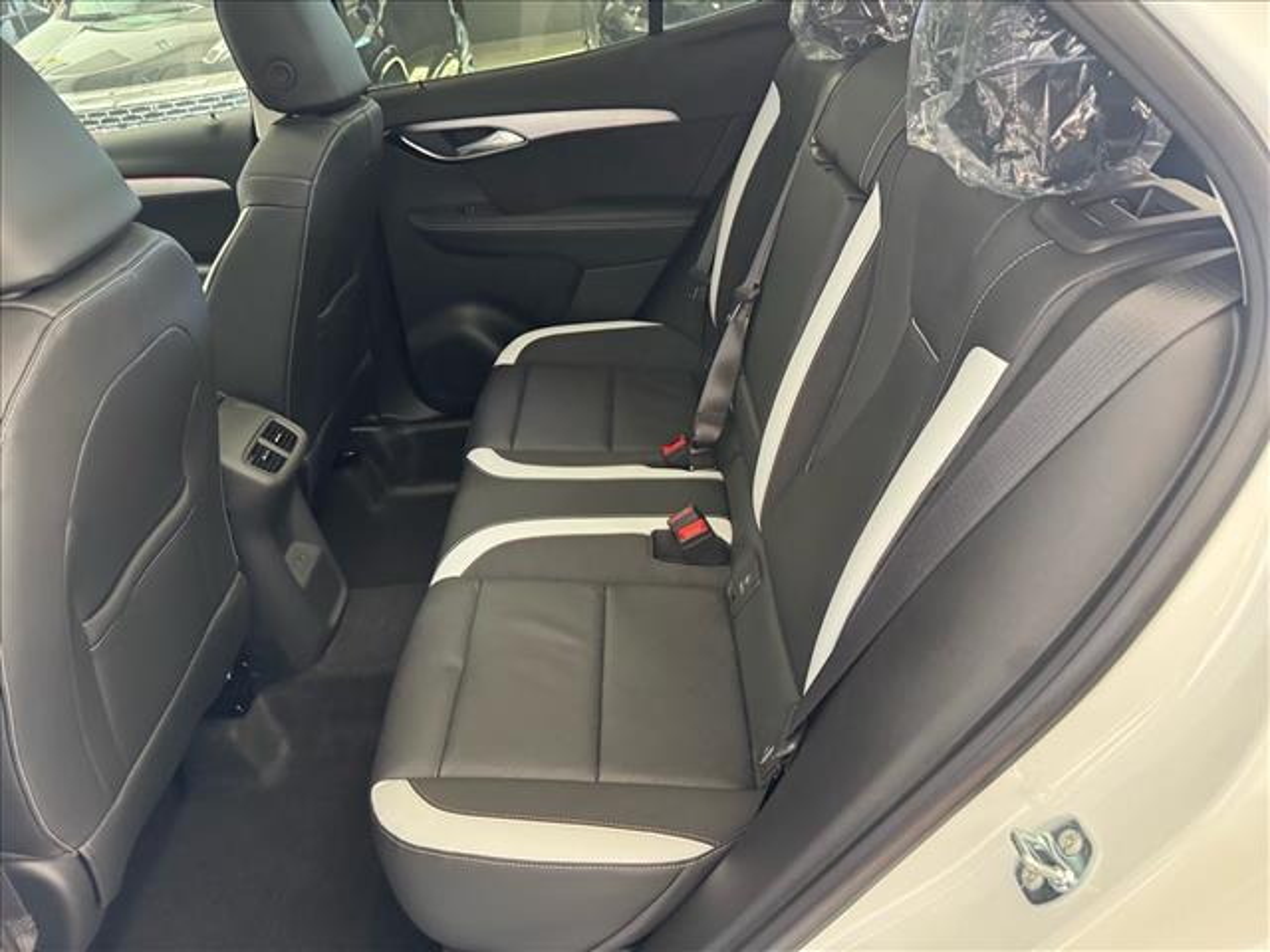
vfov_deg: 56.8
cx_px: 635
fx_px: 881
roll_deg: +6.5
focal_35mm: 24
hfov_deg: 71.6
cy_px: 476
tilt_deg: -32.8
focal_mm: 6.76
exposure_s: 1/60
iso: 800
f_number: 1.78
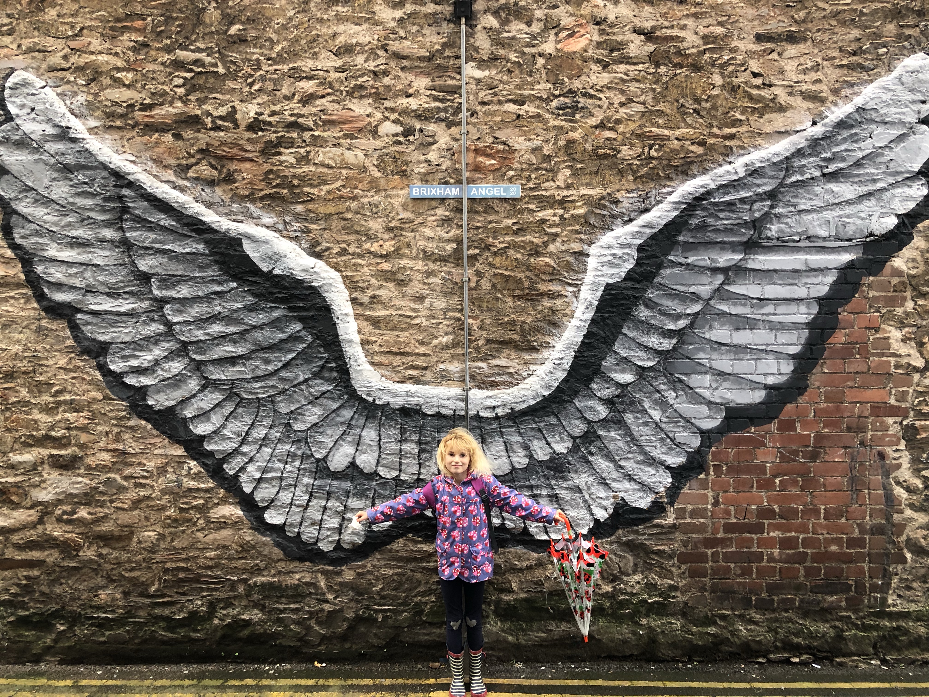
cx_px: 464
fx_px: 751
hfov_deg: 63.4
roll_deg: +0.1
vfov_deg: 49.7
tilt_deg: -3.9
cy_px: 348
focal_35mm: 28
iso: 32
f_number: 1.8
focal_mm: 3.99
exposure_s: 1/30
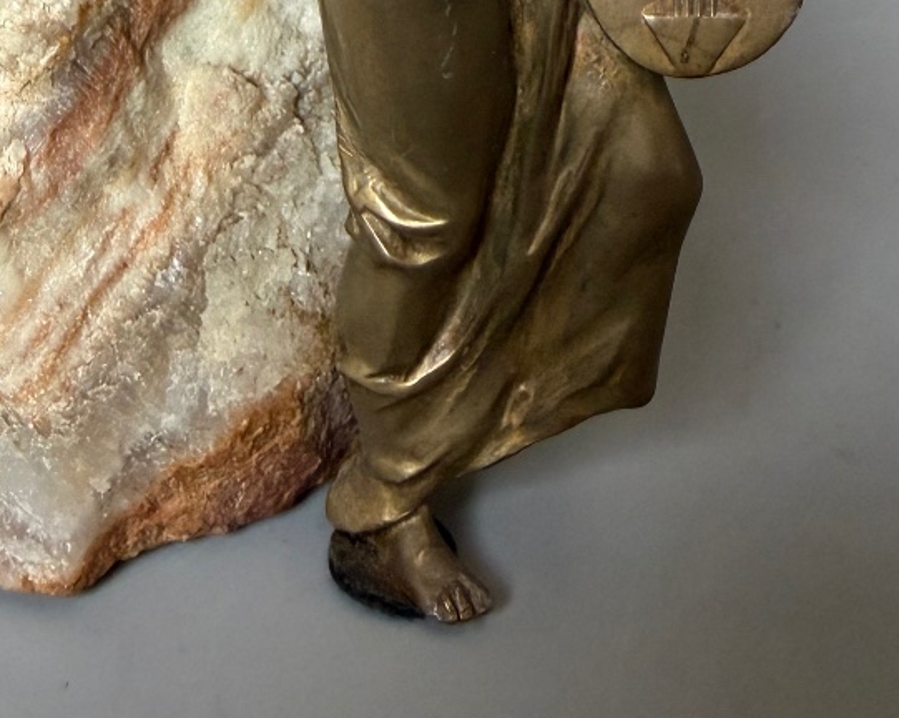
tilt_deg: -11.0
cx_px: 334
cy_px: -214
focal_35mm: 52
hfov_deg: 35.8
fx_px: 1383
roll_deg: -0.6
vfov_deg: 25.2
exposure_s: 1/50
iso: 320
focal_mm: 2.22
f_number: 2.2
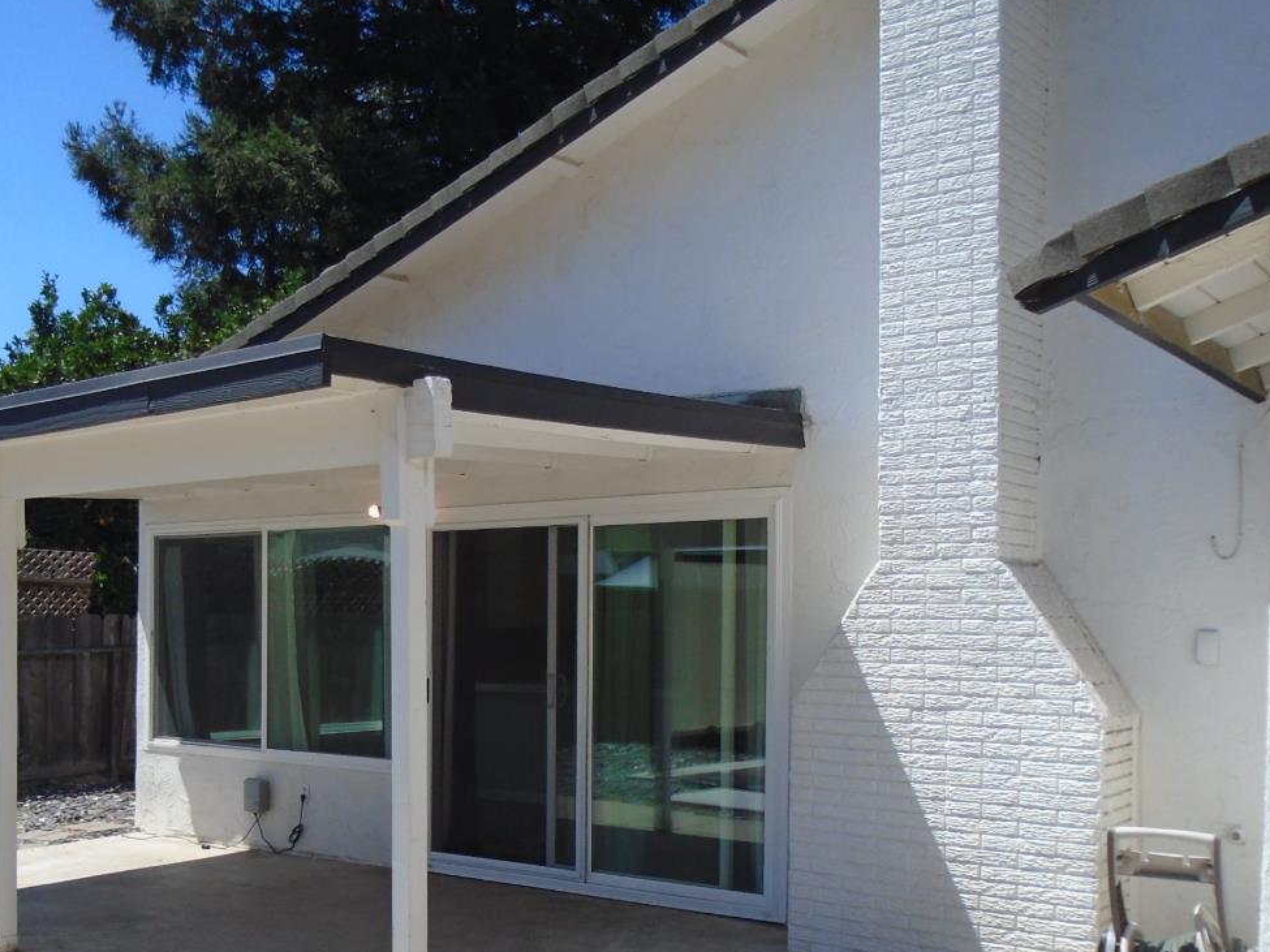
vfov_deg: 35.5
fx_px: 1467
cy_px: 662
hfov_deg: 46.7
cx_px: 555
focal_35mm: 40
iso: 100
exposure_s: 1/200
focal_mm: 4.6
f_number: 8
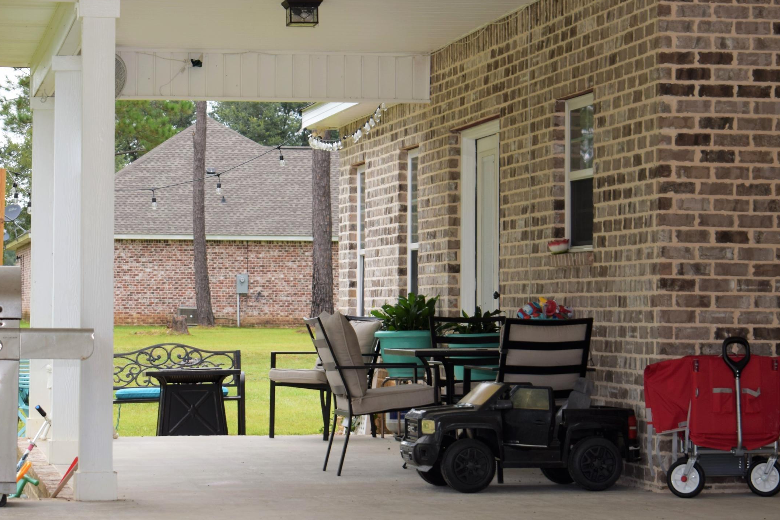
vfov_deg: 11.8
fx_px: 2507
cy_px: 233
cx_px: 322
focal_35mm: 116
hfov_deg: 17.7
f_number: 5.6
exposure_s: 1/60
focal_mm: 55
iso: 140
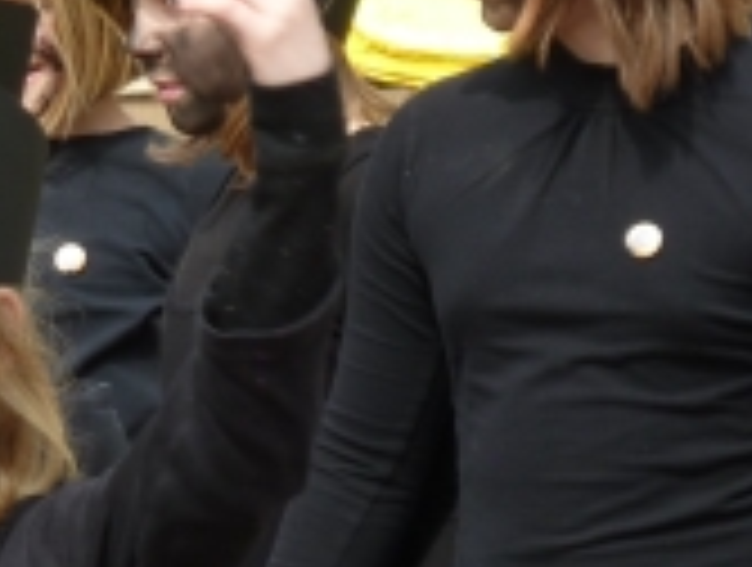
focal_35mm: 455
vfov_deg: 3.3
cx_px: 36
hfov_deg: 4.3
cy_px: 414
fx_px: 9906
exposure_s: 1/200
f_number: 4.5
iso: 80
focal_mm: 27.8
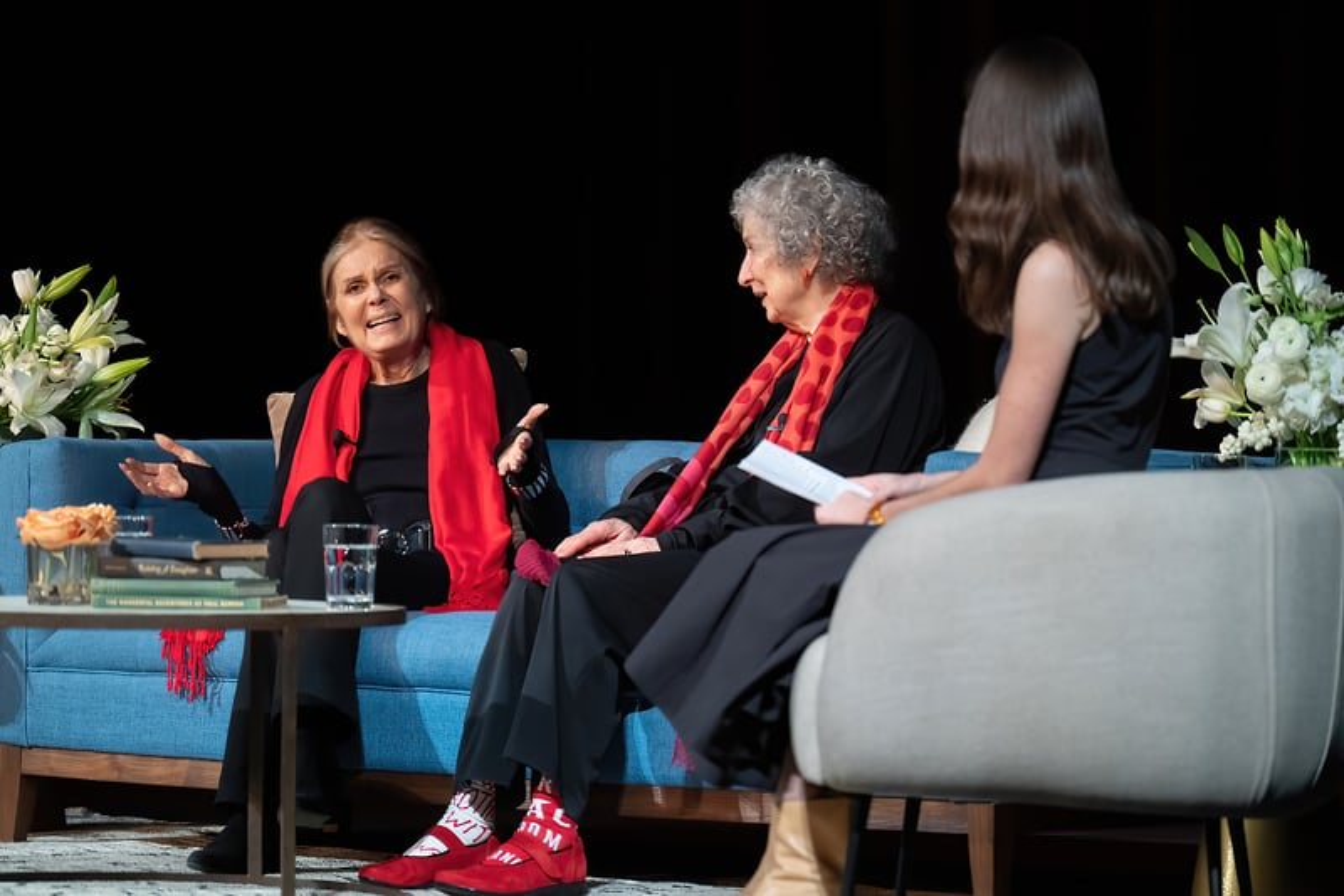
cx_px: 672
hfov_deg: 11.6
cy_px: 448
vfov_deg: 7.8
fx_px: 6599
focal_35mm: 177
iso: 5000
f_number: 4
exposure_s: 1/200
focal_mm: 171
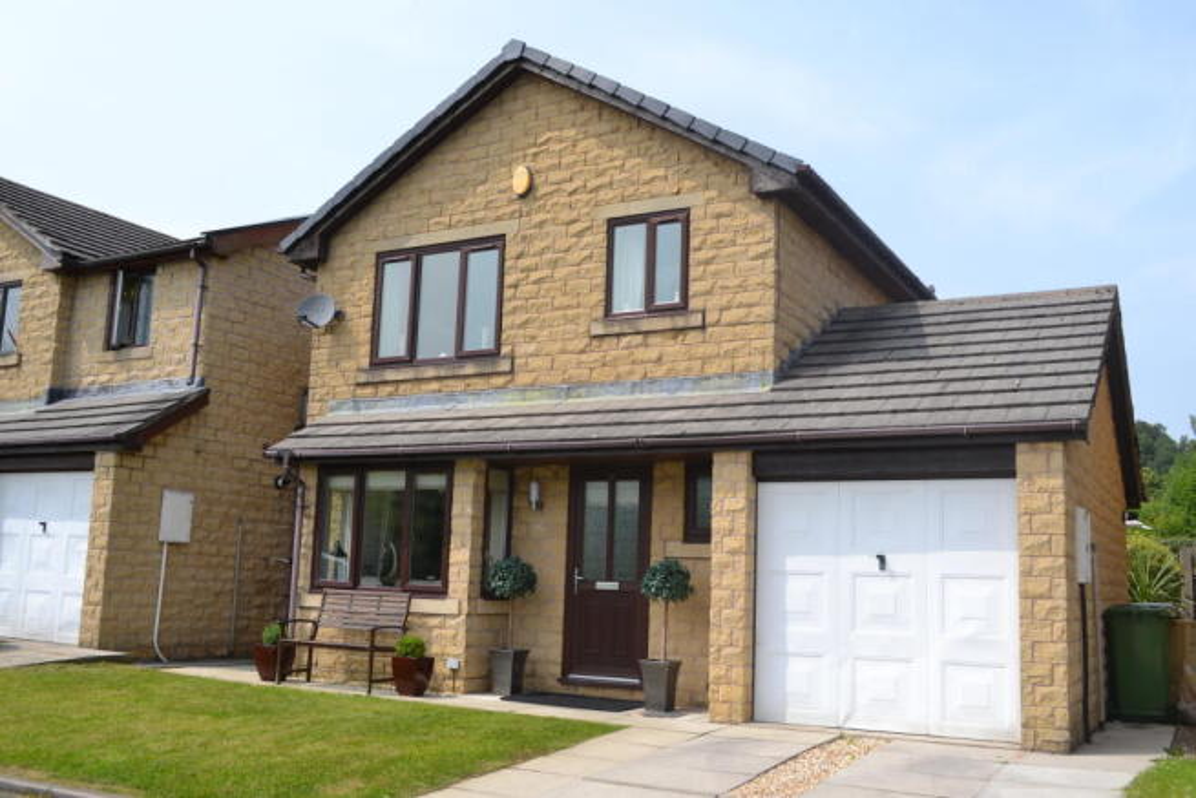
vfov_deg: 40.0
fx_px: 1097
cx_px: 598
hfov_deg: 57.2
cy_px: 399
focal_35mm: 33
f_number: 9
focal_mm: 22
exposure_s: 1/200
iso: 100
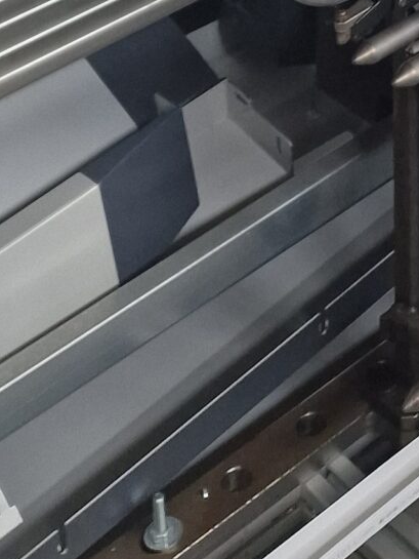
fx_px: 1742
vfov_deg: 14.6
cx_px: 671
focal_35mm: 108
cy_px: -607
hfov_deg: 12.8
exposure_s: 1/100
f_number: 1.8
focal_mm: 6.4
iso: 160
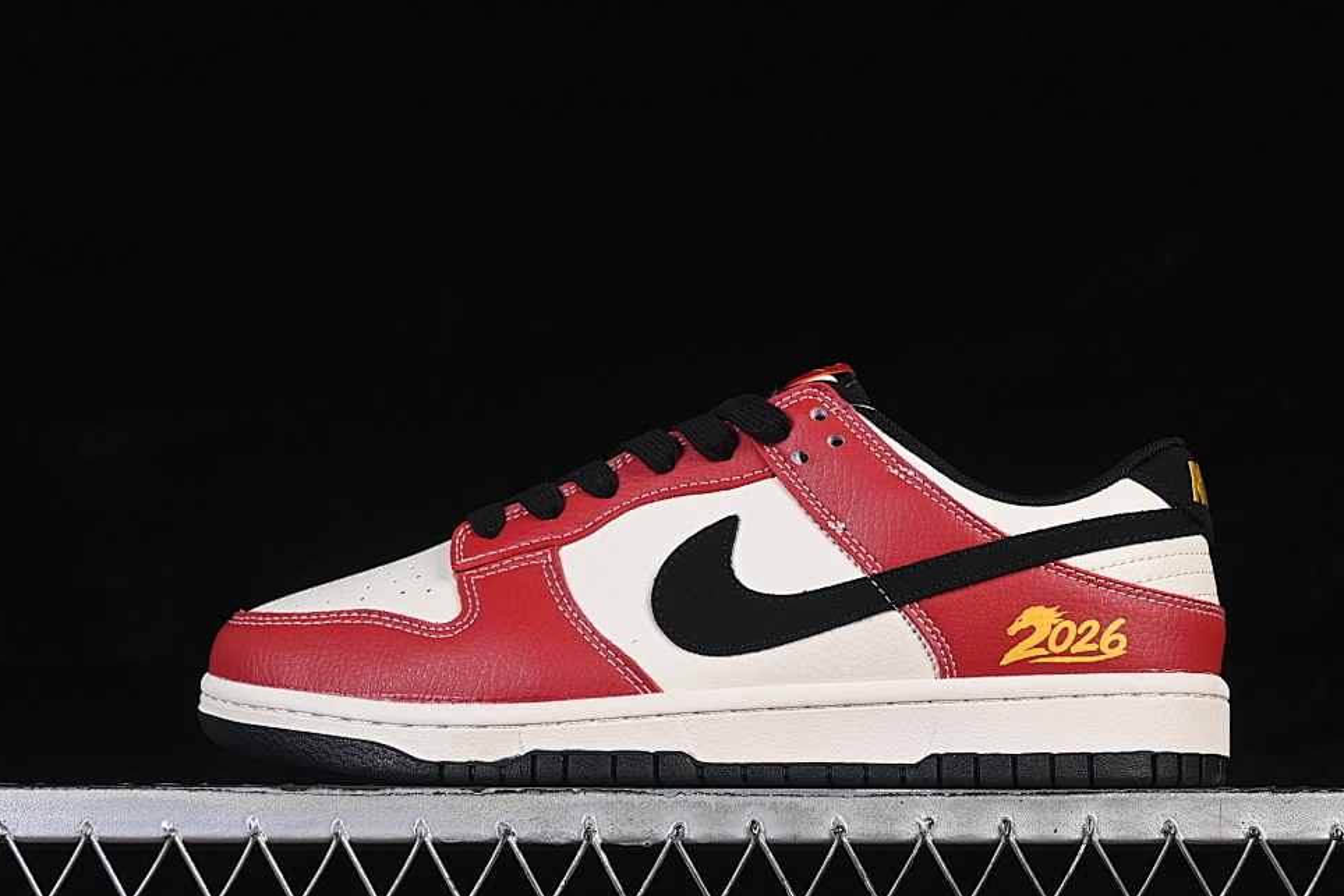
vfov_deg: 16.3
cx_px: 736
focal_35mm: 84
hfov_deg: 24.2
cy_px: 477
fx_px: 3136
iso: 160
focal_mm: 50
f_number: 8
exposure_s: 1/80
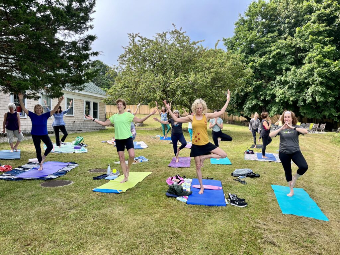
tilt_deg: +0.8
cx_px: 170
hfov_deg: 67.3
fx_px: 255
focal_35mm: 26
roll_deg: +0.0
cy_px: 128
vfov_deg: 53.1
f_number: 1.6
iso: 50
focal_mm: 5.1
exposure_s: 1/1009
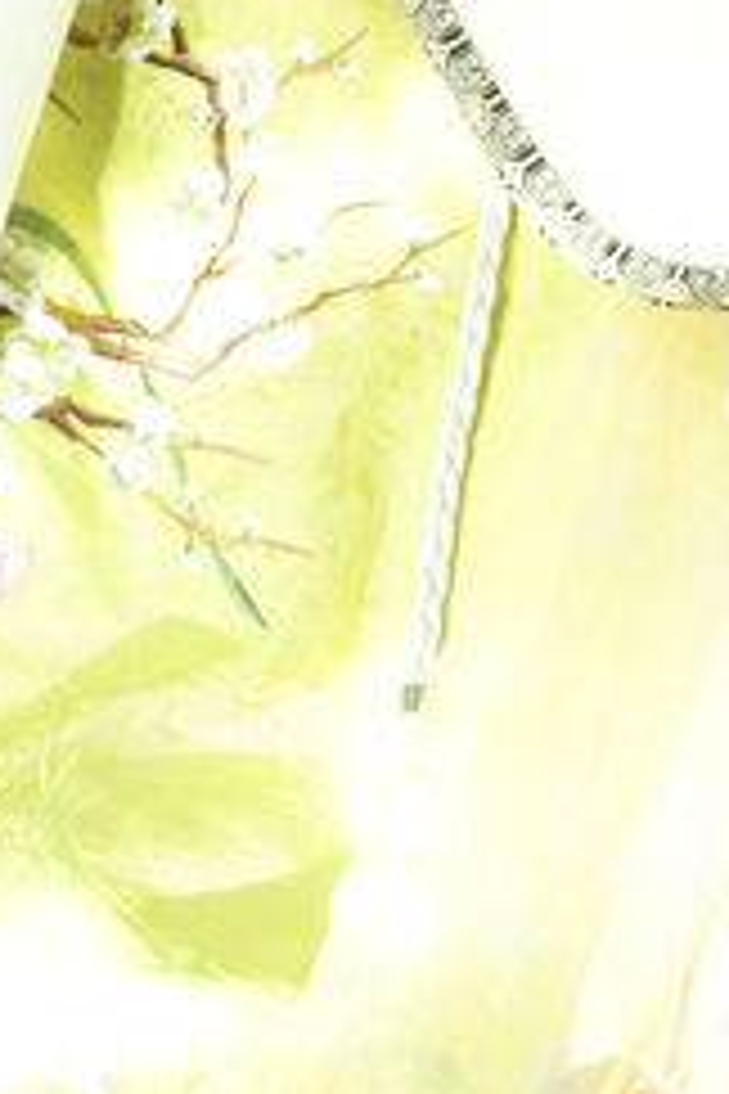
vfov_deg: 3.1
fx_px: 20259
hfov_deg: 2.1
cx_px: 729
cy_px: -860
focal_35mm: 667
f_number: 4
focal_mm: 90
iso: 250
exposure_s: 1/200
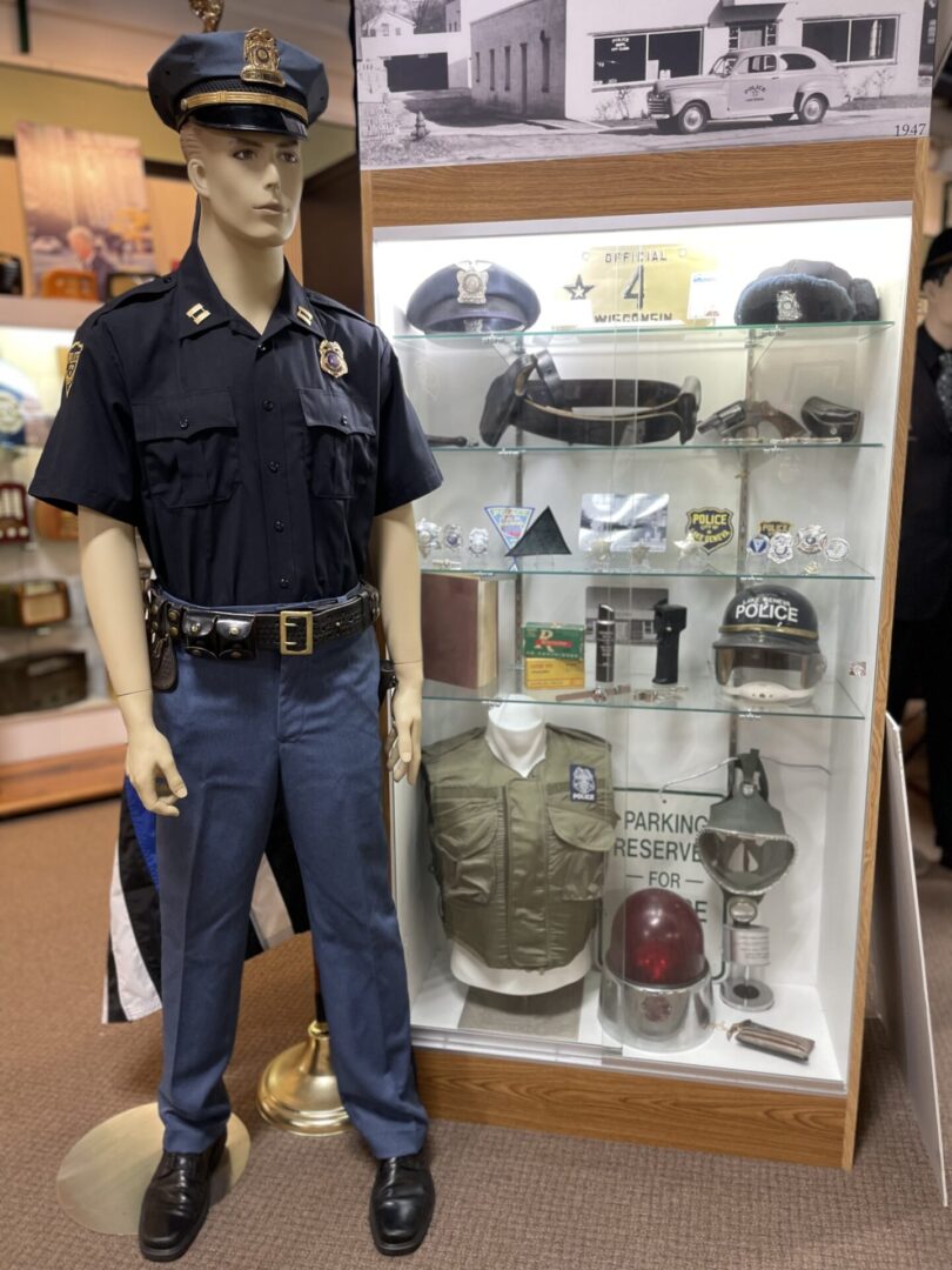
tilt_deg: -10.5
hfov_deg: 53.1
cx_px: 476
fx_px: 953
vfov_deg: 67.3
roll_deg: +1.1
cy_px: 635
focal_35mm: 26
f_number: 1.6
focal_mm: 4.2
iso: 160
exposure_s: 1/60
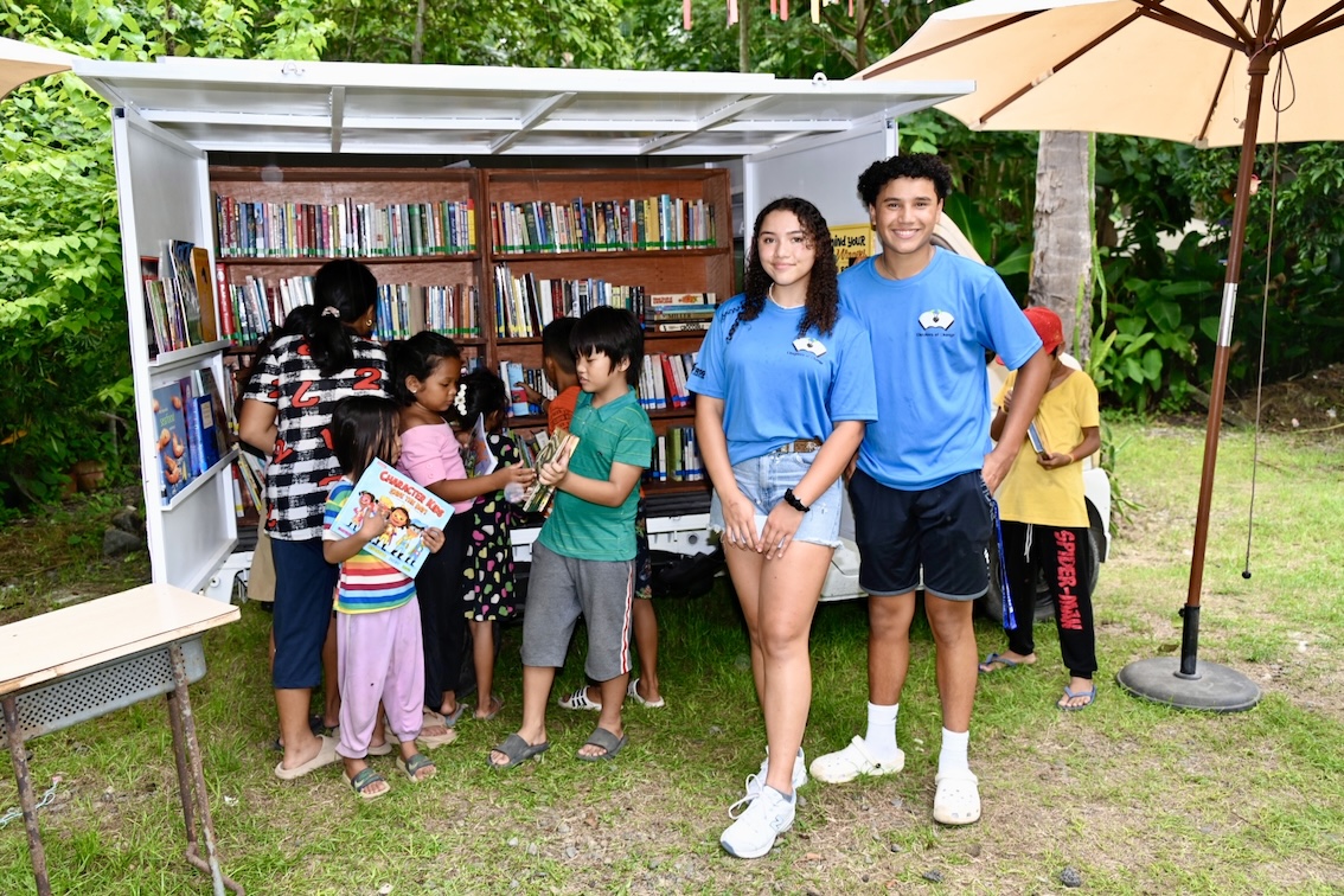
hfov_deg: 61.1
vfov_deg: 43.0
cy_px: 448
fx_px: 1139
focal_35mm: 30
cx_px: 672
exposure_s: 1/60
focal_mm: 30.5
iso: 200
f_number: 5
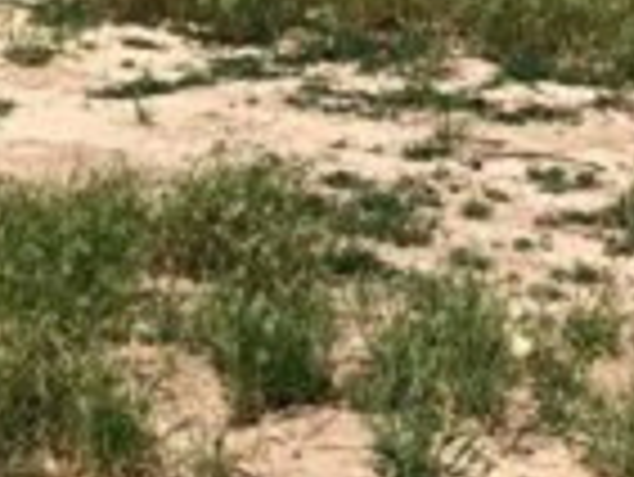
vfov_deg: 10.6
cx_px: 157
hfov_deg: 15.4
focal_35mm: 127
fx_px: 2328
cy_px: -522
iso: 25
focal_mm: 3.99
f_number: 1.8
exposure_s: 1/2703
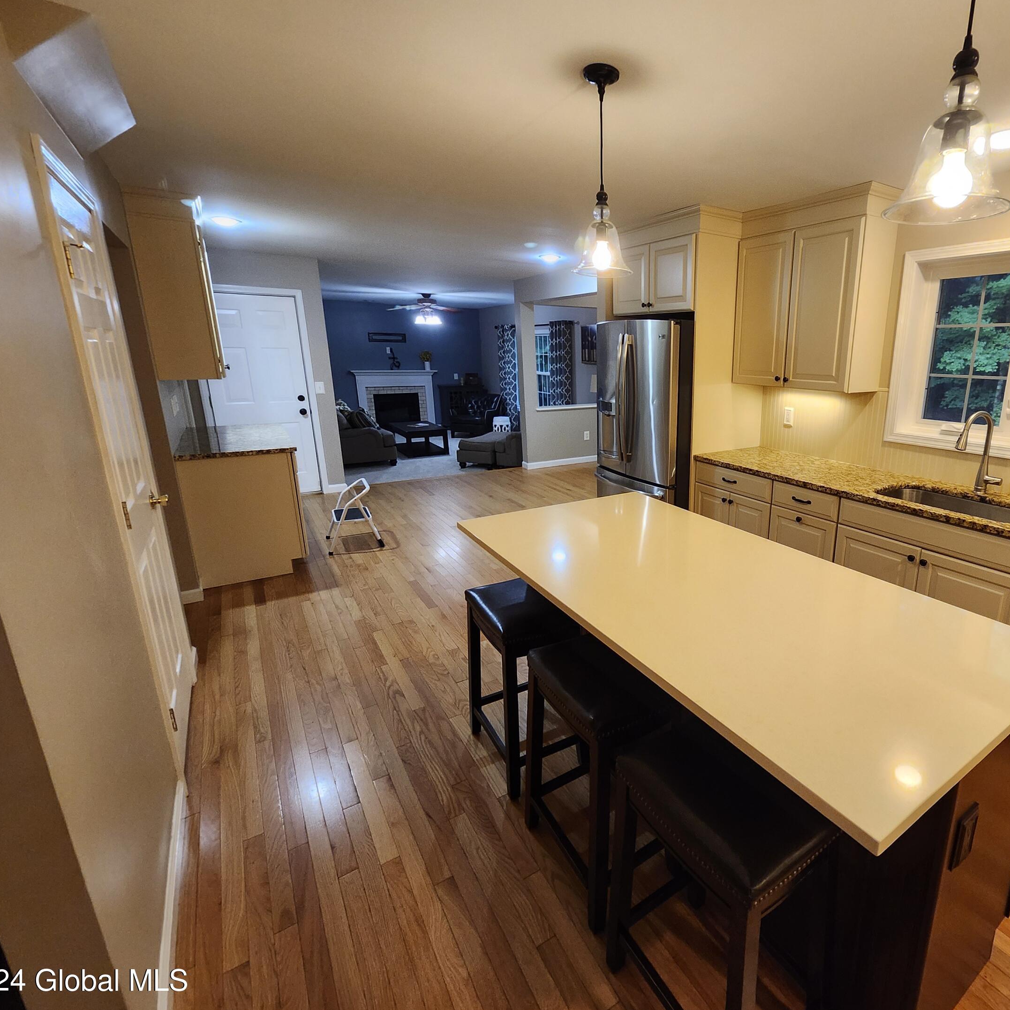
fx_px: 528
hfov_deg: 85.5
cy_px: 501
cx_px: 640
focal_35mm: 16
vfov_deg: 87.4
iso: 320
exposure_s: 1/60
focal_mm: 1.74
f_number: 2.2
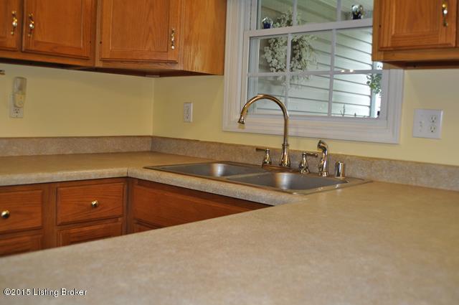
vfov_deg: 29.8
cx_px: 230
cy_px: 152
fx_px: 573
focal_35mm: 45
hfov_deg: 43.7
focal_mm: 30
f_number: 4.5
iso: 640
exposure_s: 1/60
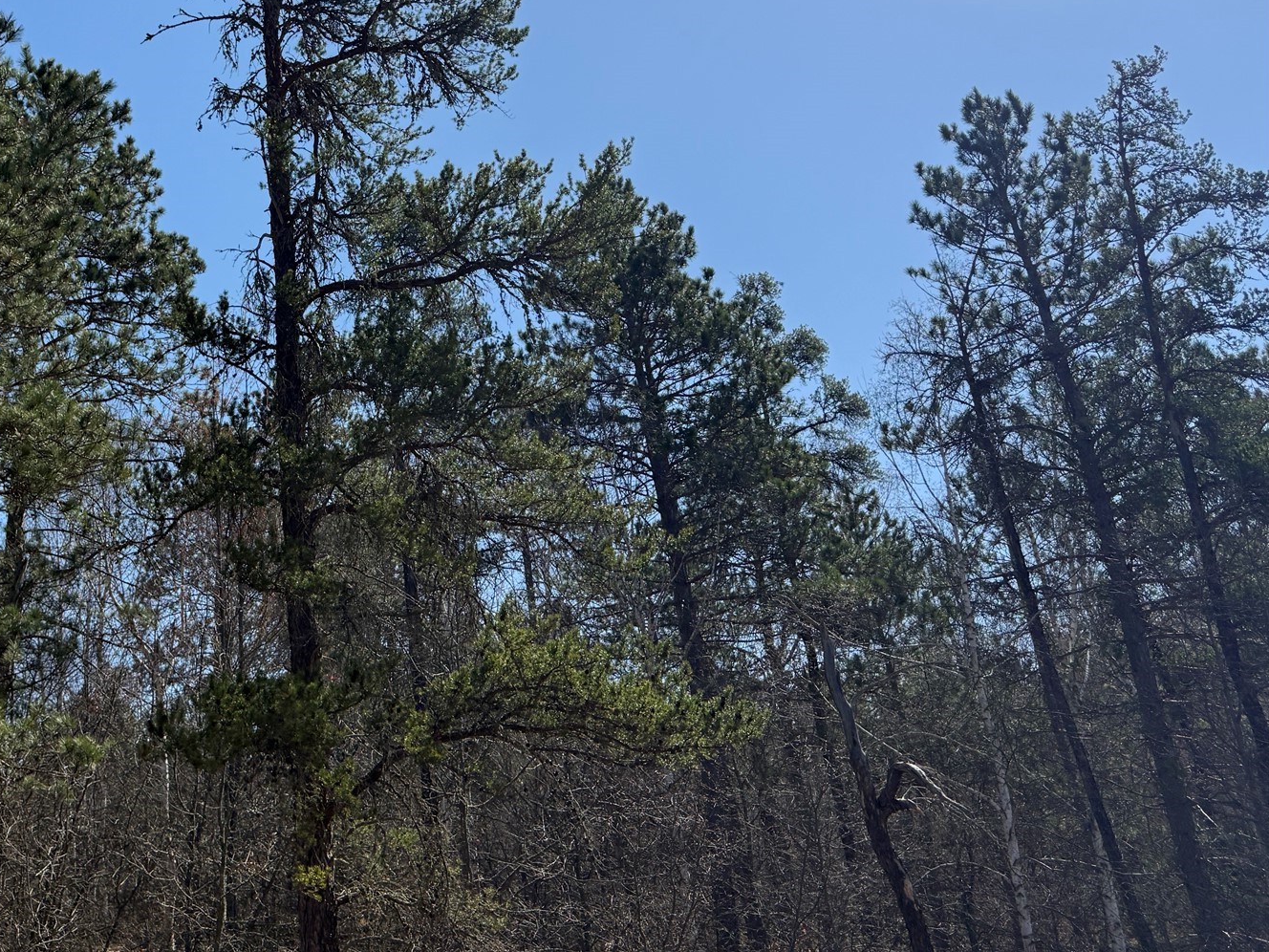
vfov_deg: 38.0
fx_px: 1356
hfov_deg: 47.9
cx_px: 293
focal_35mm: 37
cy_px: 279
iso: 100
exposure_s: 1/7353
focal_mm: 6.76
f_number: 1.78
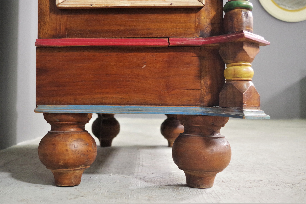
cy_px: 102
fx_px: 306
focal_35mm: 36
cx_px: 153
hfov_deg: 53.1
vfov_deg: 36.9
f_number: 4
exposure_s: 1/60
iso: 1600
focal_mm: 24.38
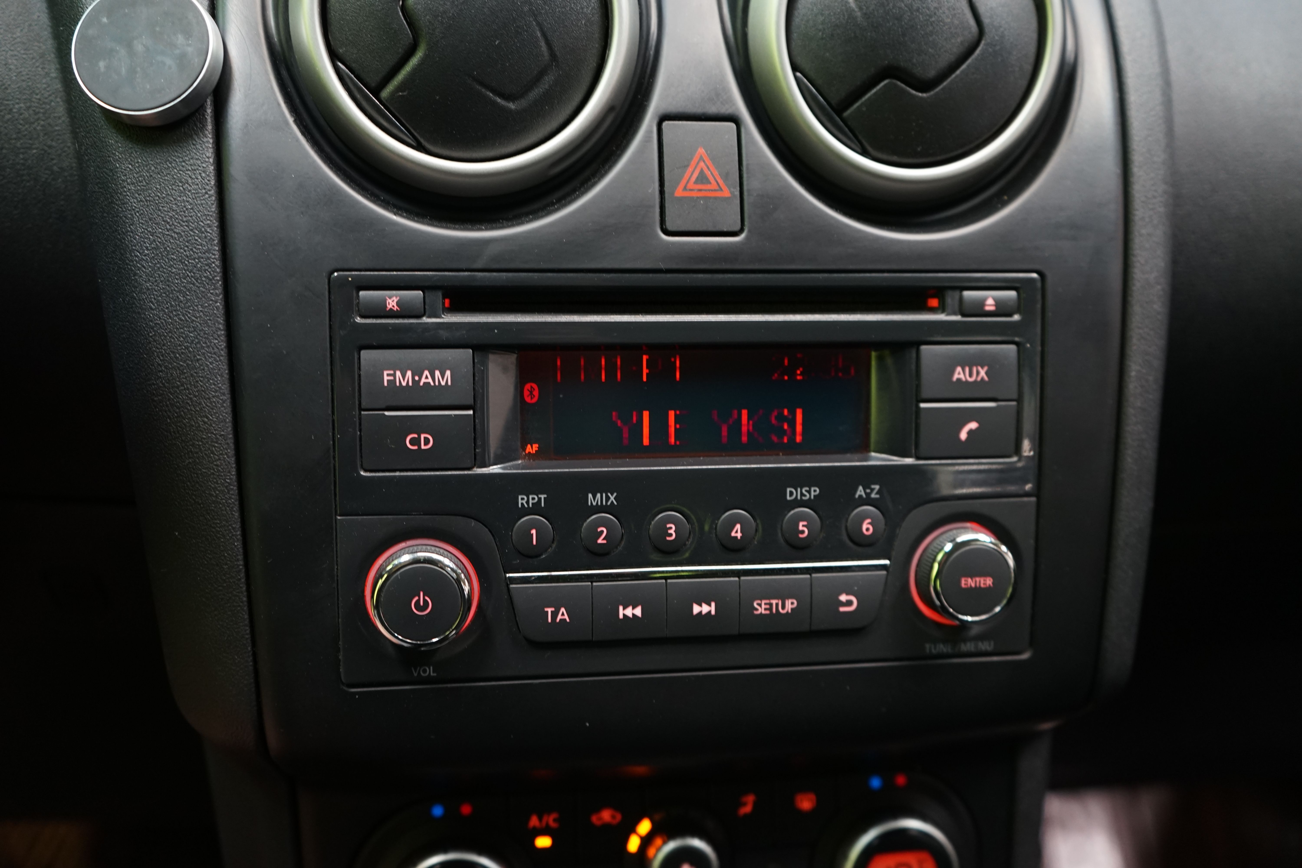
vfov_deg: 38.9
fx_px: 1230
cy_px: 434
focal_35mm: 34
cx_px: 651
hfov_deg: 55.8
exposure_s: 1/30
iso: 1000
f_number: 4
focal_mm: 34
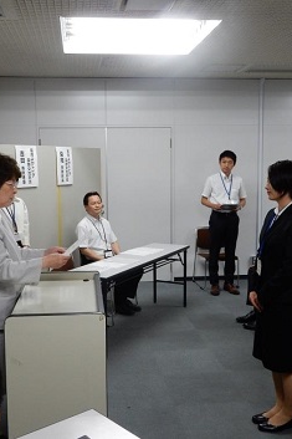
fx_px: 511
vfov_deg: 46.4
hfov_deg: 31.8
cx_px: 130
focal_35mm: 42
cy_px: 219
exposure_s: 1/30
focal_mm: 5.4
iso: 250
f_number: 4
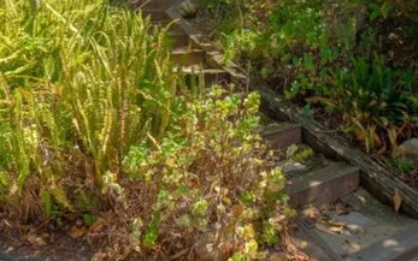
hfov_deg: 52.5
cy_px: 23
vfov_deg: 32.6
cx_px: 245
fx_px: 422
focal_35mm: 37
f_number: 7.1
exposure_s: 1/160
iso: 100
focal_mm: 10
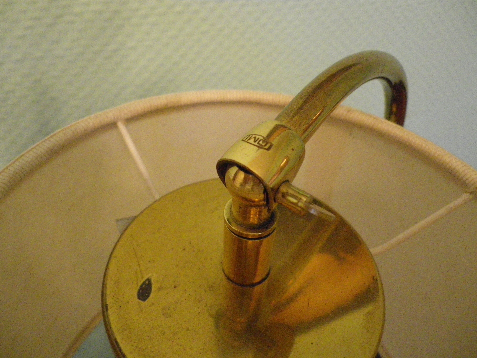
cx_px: 238
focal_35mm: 28
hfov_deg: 63.4
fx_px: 386
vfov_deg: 49.7
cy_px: 179
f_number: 2.6
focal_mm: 4.9
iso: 800
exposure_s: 1/40
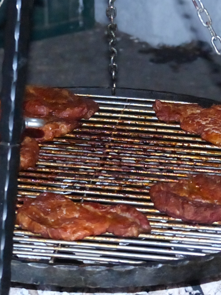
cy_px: 141
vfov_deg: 9.7
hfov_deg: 7.2
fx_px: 1745
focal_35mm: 205
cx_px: 108
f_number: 2.8
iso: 1600
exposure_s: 1/80
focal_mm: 23.5
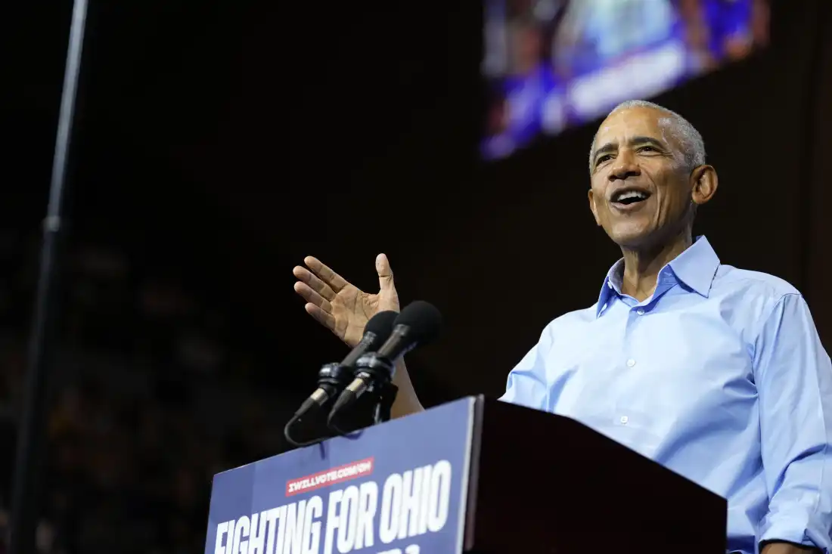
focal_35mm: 119
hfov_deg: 17.2
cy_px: 277
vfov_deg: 11.5
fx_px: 2750
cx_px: 416
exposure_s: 1/250
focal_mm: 119
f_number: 2.8
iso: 1250
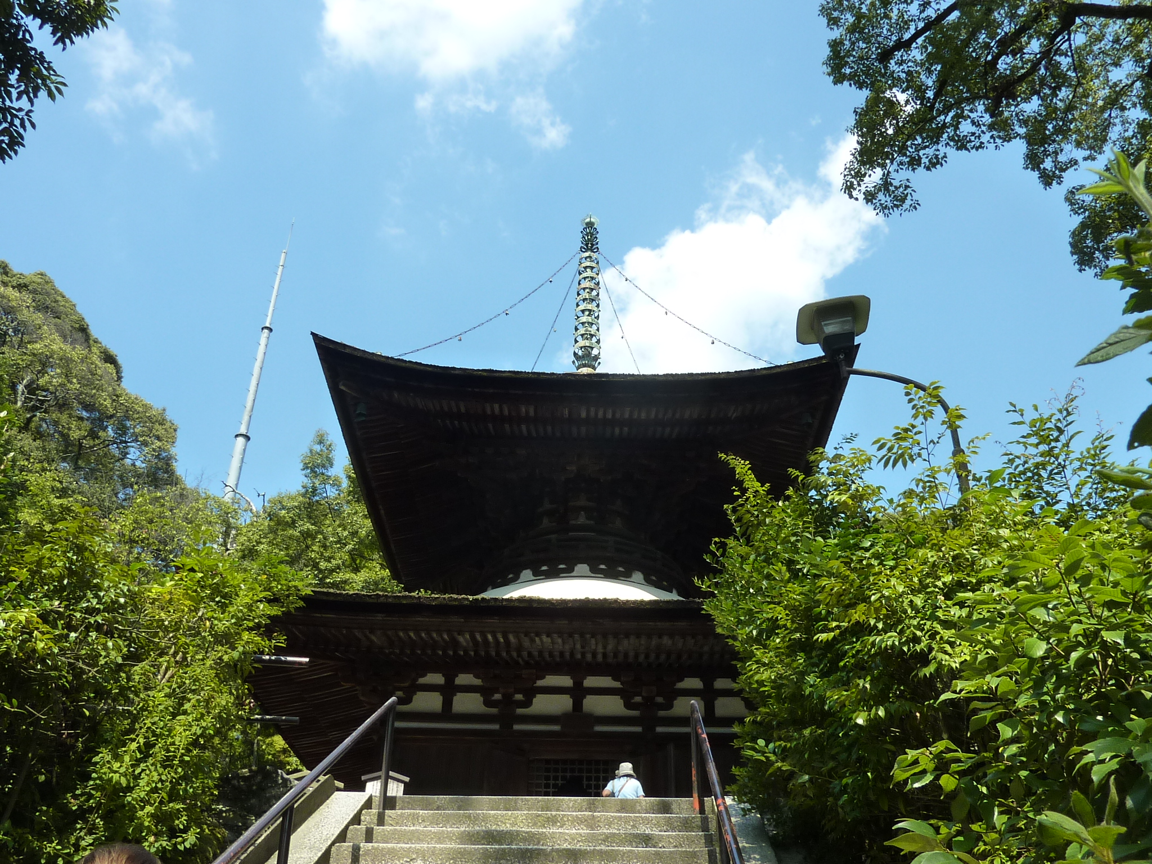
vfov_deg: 45.4
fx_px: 1032
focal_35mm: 31
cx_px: 576
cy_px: 432
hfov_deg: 58.4
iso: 125
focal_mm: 4.1
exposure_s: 1/400
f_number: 4
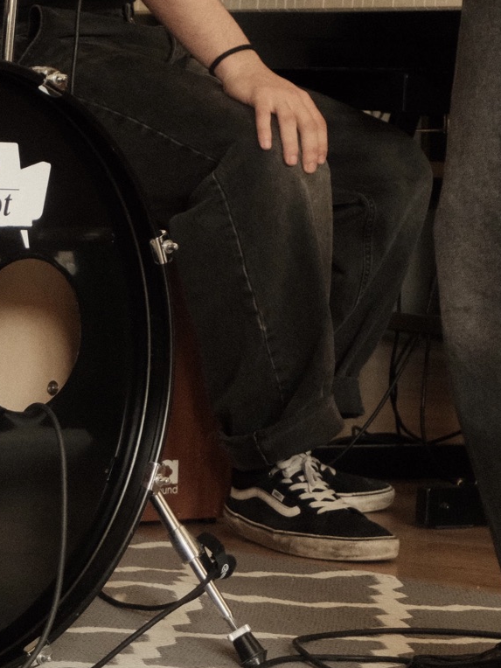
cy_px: 367
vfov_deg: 14.4
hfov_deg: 10.7
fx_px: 2644
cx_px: -41
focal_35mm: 137
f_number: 5.6
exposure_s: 1/250
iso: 5000
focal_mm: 45
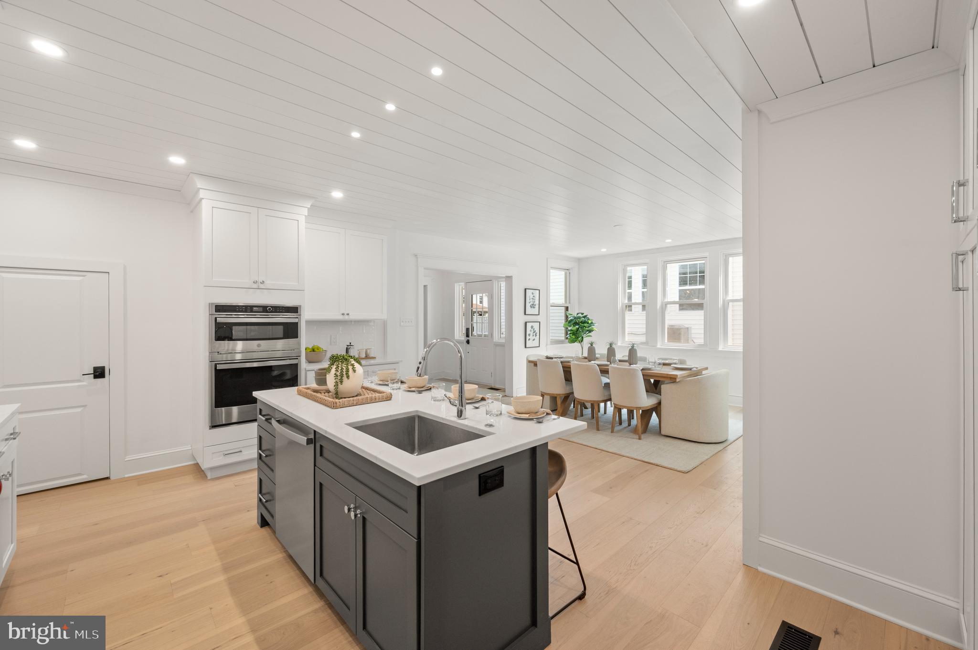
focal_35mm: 14
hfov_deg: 102.3
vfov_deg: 79.1
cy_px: 325
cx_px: 489
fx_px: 394
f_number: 8
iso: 400
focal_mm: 14.5
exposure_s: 1/25
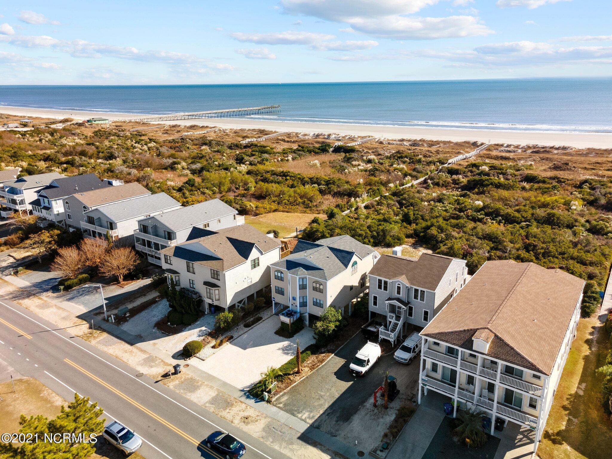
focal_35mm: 24
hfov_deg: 71.6
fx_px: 424
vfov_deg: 56.8
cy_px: 230
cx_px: 306
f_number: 2.8
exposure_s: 1/160
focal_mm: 4.5
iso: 100
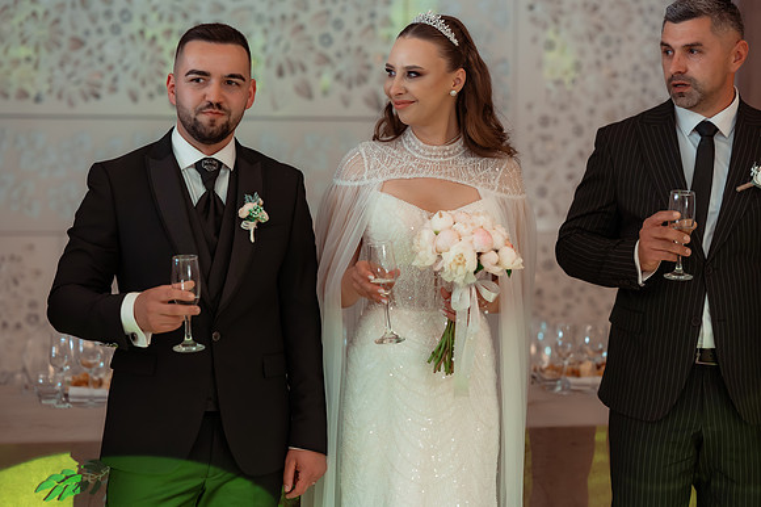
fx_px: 1796
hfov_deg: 23.9
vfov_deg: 16.1
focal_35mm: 85
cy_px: 254
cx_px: 380
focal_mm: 85
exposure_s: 1/200
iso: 1600
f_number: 2.5
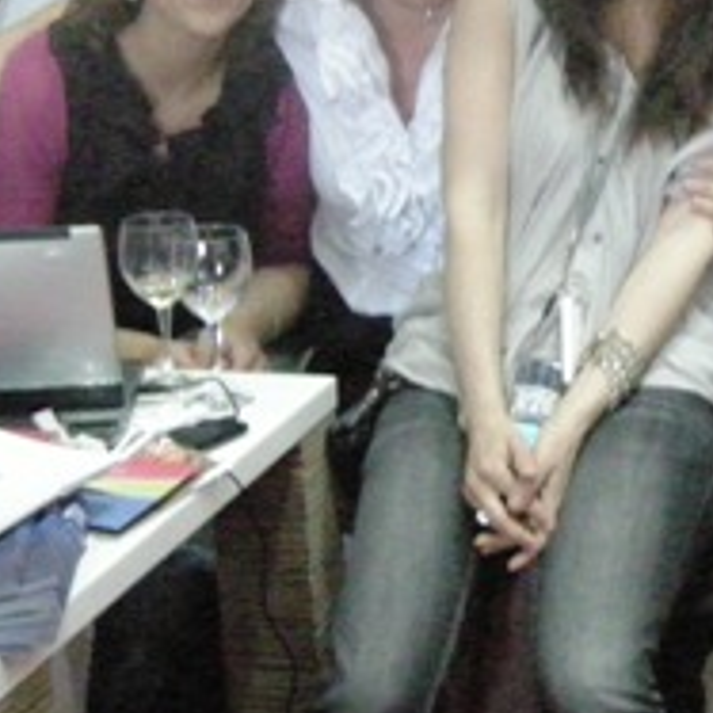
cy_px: 225
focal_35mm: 109
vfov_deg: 15.9
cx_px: 843
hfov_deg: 15.4
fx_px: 2540
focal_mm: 7.5
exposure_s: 1/57
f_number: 2.7
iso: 1600
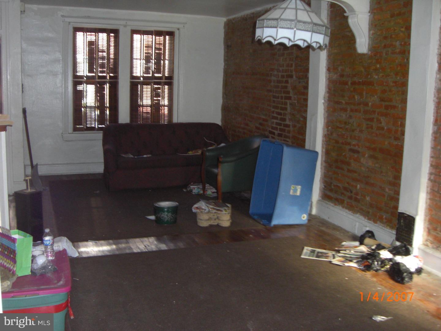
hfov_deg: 49.0
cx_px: 220
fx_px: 484
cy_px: 166
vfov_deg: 37.7
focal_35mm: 38
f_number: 2.7
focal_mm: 6.2
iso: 200
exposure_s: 1/60
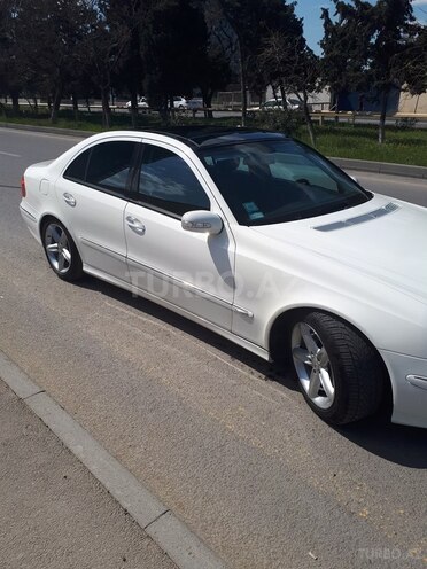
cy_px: 284
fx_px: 444
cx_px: 214
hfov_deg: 51.4
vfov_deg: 65.3
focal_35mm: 27
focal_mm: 3.6
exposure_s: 1/2488
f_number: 1.9
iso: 40
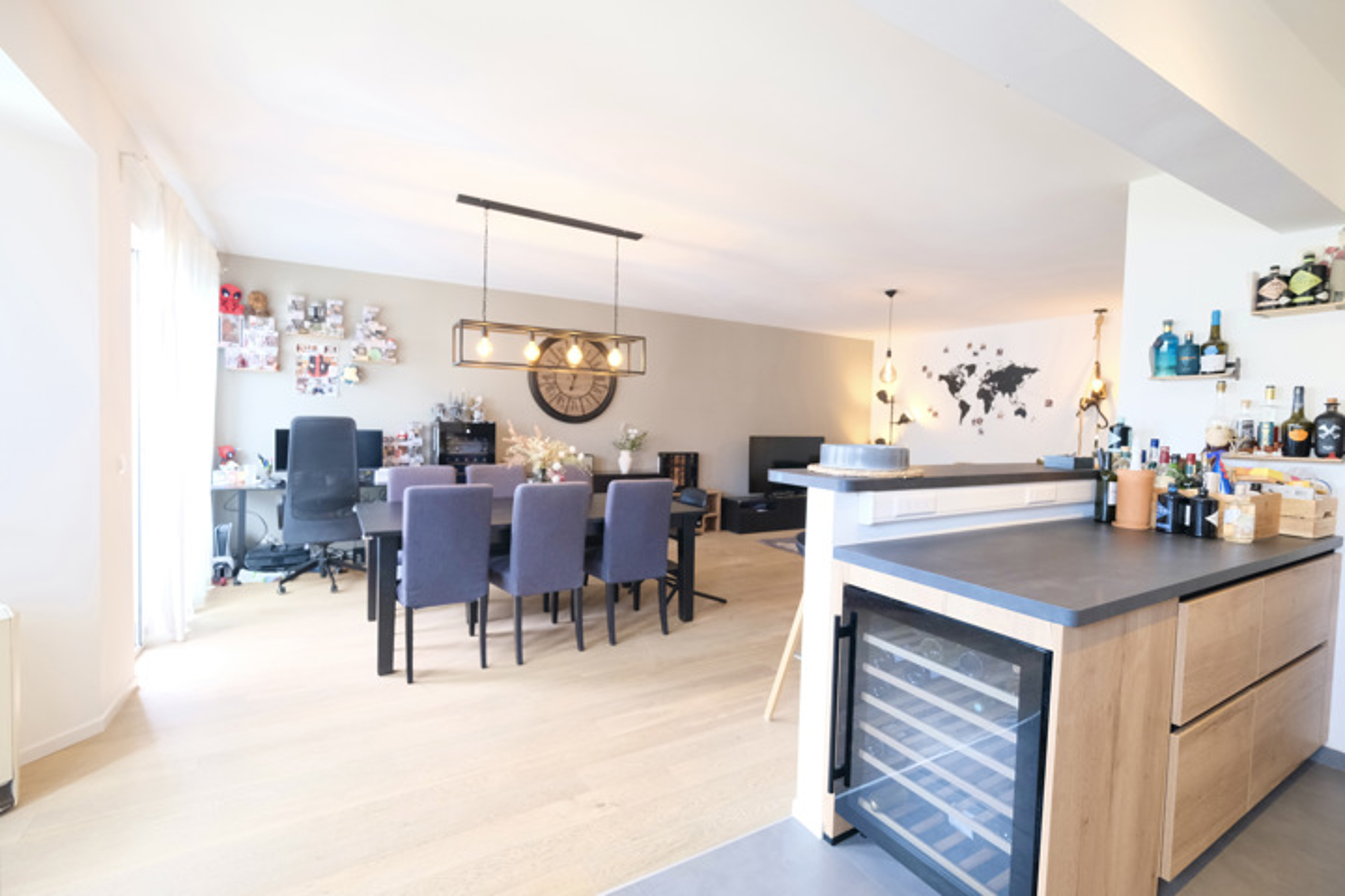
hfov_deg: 100.4
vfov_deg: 77.3
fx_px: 560
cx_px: 672
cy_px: 448
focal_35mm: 15
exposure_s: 1/30
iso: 1600
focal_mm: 10
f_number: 4
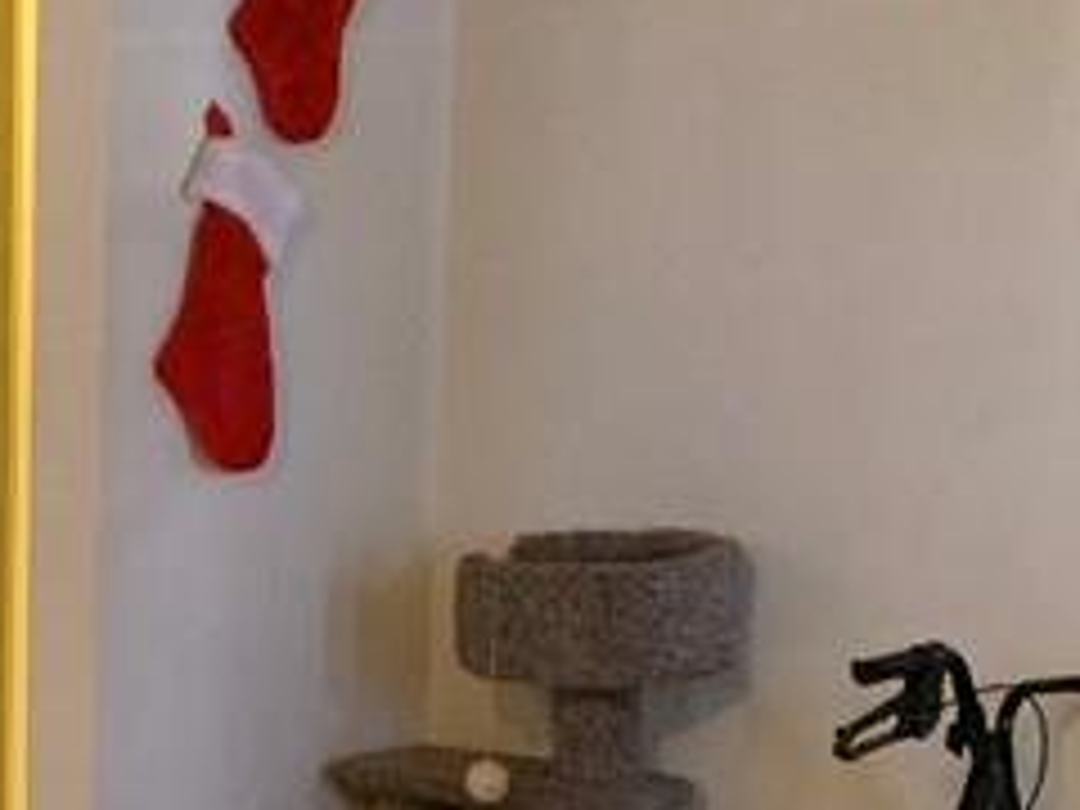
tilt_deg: -11.7
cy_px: 891
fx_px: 3463
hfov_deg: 16.3
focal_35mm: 111
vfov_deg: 13.1
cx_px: -500
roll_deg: +0.5
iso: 640
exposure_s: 1/30
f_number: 1.8
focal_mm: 4.25
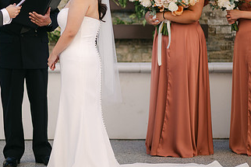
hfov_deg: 10.8
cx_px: 34
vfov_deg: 7.3
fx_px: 1318
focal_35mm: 189
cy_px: 45
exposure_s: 1/2500
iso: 64
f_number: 1.4
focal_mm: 105
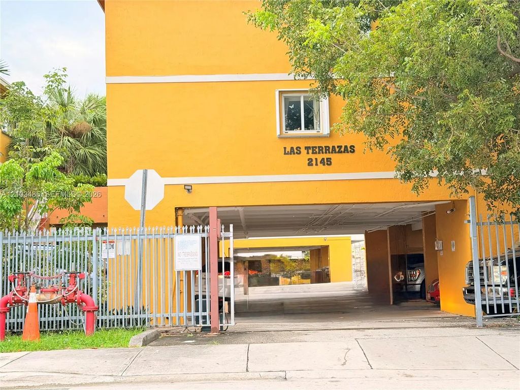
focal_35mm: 48
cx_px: 260
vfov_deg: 30.3
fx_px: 721
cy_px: 195
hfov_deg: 39.7
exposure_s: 1/266
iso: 64
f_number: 1.78
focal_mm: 6.76
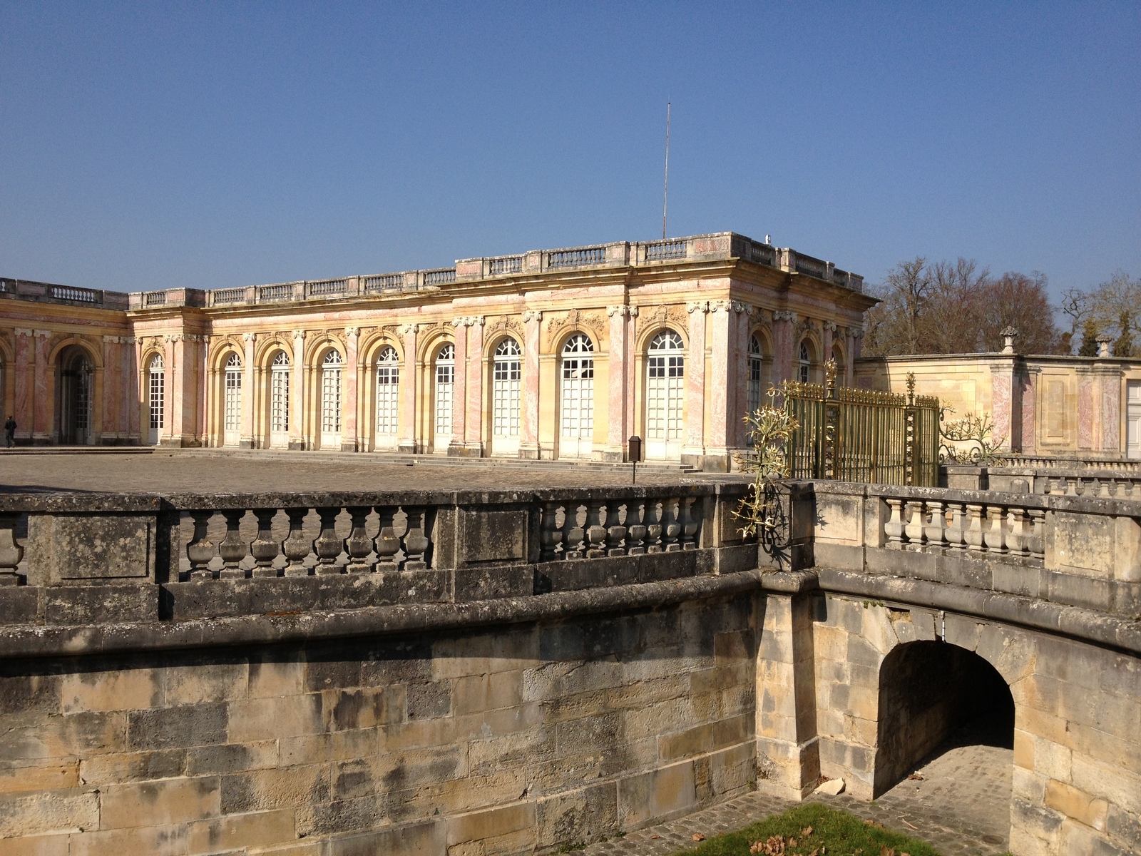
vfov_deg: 40.7
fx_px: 1154
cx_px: 570
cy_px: 428
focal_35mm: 35
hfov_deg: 52.6
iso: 50
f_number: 2.4
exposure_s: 1/2208
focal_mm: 4.28
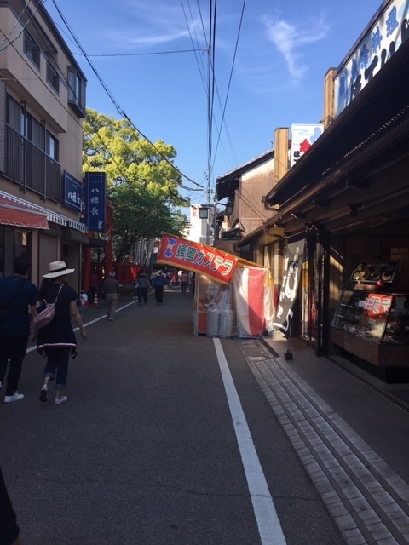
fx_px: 457
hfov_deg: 48.2
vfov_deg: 61.7
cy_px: 272
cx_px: 204
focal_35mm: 29
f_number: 2.2
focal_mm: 4.15
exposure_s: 1/950
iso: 25
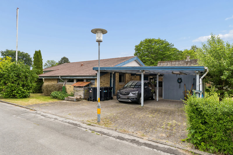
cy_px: 78
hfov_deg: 77.3
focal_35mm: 22
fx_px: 146
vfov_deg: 56.1
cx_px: 116
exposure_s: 1/320
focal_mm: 15
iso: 250
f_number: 8
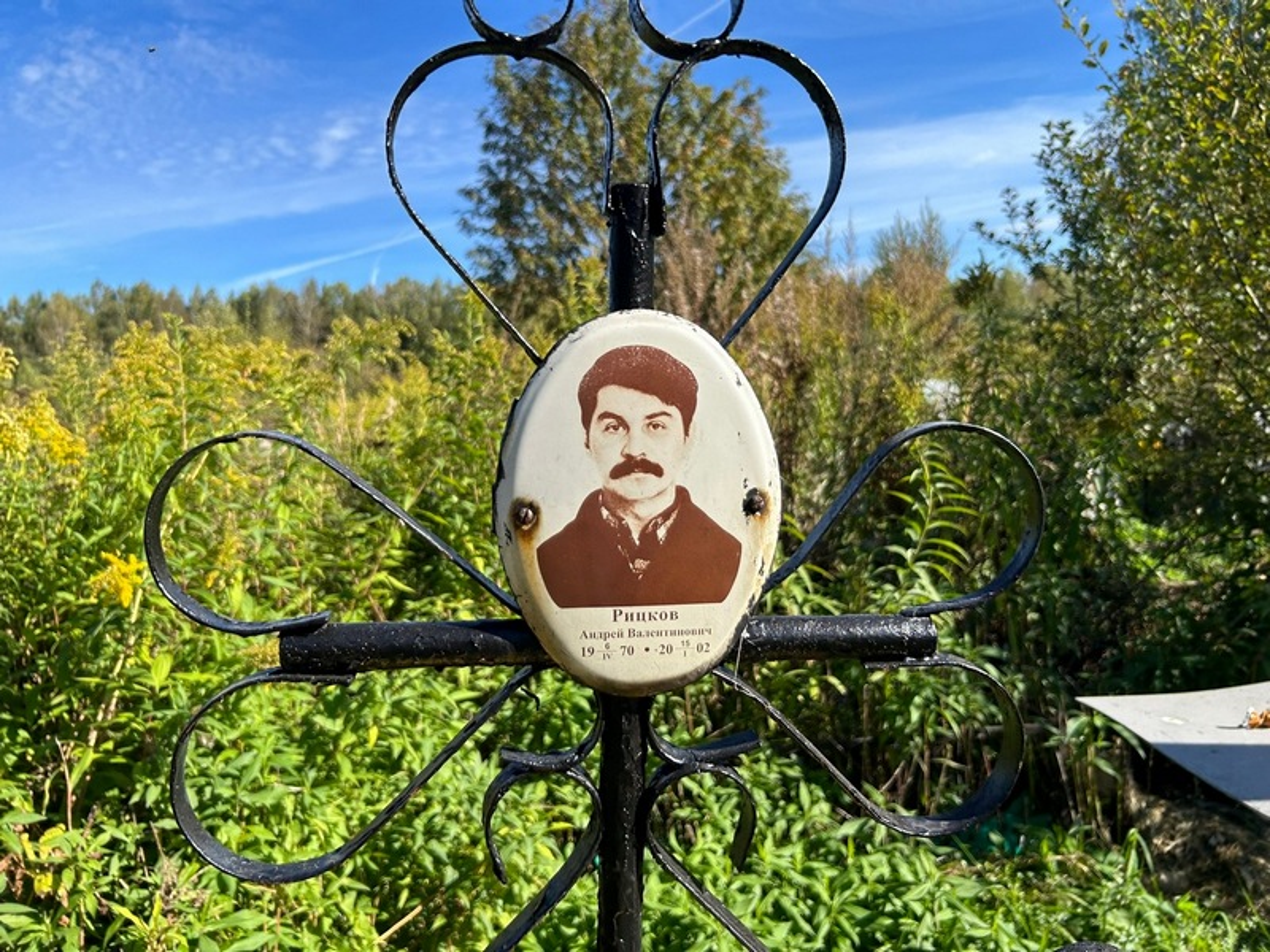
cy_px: 476
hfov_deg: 67.3
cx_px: 635
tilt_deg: -13.9
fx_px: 954
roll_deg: -0.6
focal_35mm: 26
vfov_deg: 53.1
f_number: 1.5
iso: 50
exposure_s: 1/1838
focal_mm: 5.7
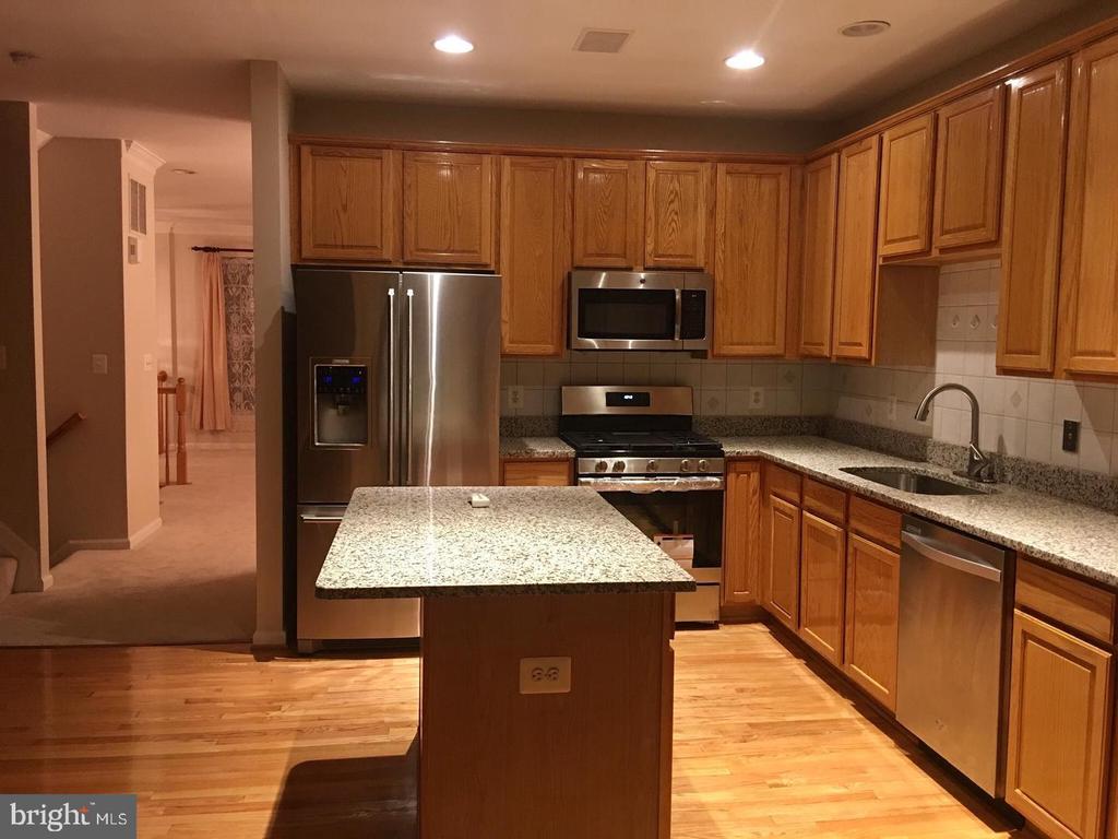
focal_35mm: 29
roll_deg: -1.5
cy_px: 420
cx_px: 559
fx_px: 937
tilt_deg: -5.4
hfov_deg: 61.7
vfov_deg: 48.2
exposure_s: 1/15
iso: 80
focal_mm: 4.15
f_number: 2.2
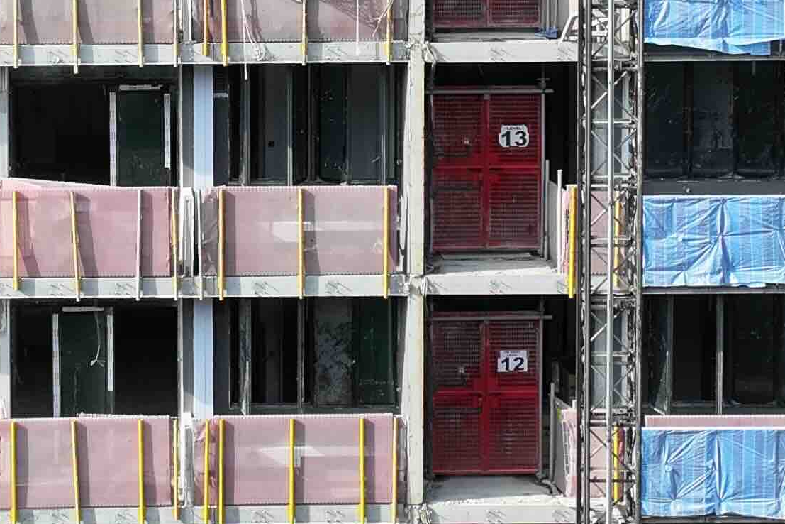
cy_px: -51
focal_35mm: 119
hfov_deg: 17.0
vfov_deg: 11.4
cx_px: 92
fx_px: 2595
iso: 190
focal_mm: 12.29
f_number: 2.8
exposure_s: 1/1250
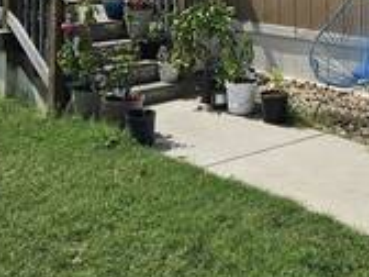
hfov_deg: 27.6
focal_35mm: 70
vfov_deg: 19.4
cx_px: 248
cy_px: -81
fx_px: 746
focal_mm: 5.4
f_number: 1.8
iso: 25
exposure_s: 1/3446
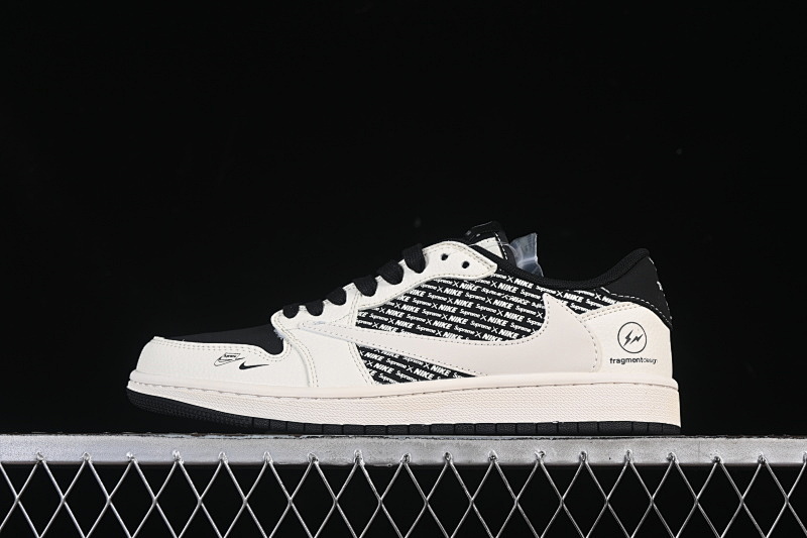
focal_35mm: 75
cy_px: 269
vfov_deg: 18.2
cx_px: 404
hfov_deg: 27.0
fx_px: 1681
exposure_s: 1/80
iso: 160
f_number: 8
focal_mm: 50
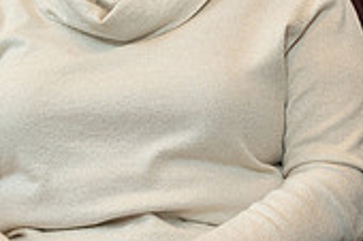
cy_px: -33
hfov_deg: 5.2
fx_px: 3989
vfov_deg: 3.5
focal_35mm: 396
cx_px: 124
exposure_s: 1/160
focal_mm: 116
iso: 800
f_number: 3.5
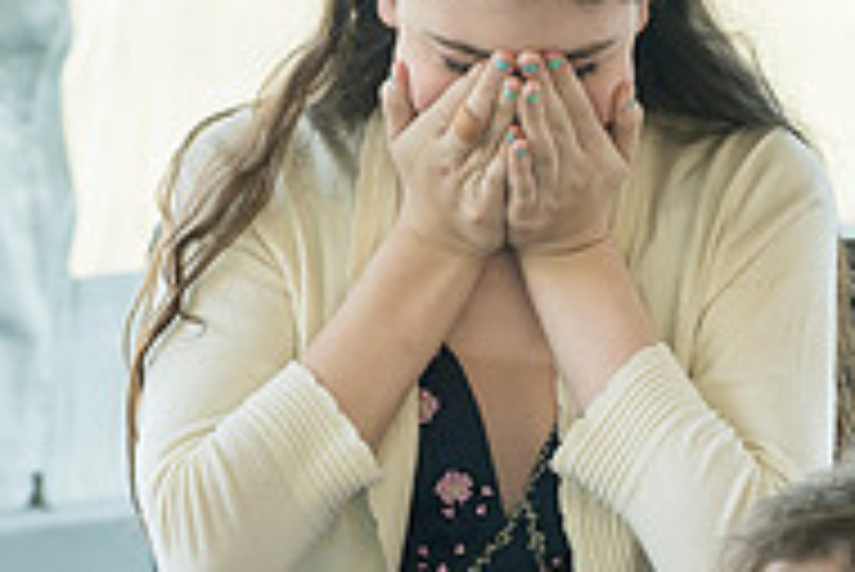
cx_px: 752
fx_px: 11480
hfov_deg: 4.3
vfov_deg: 2.9
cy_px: 340
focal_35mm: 483
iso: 800
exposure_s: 1/160
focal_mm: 158
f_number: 5.6
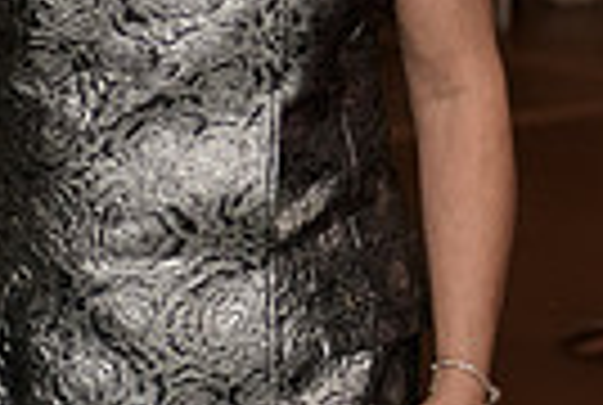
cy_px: -416
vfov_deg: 4.5
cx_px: 1026
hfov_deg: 6.7
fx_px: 5070
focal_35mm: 302
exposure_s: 1/125
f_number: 3.2
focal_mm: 70
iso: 1600
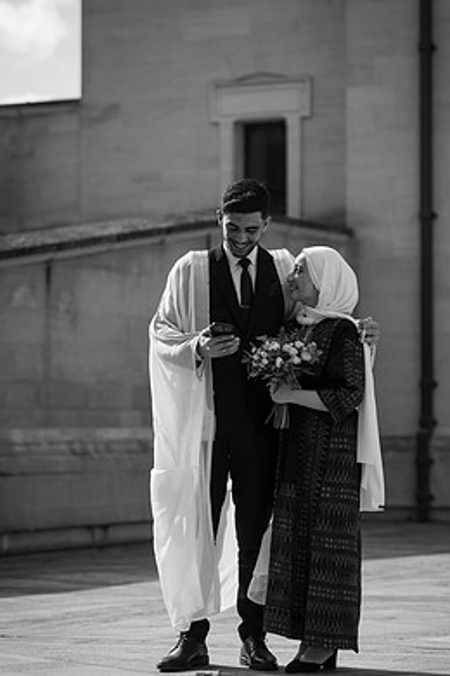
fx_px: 2269
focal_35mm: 121
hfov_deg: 11.3
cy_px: 369
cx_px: 256
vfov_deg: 16.9
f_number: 2.8
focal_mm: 105
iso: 64
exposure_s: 1/1600
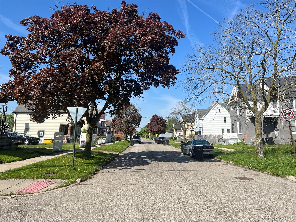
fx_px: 222
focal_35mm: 26
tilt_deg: +8.6
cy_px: 111
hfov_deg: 67.3
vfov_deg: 53.1
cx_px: 148
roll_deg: -0.2
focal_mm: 5.7
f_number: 1.5
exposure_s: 1/3460
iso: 50
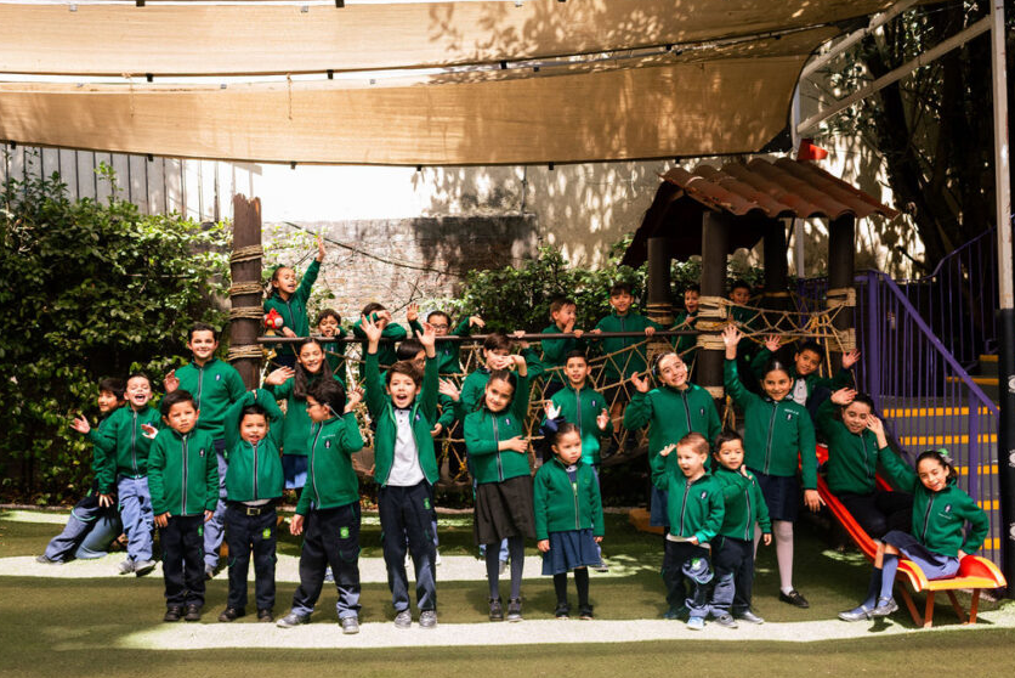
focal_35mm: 36
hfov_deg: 53.1
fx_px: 1015
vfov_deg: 36.9
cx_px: 505
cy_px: 340
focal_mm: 35
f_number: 4.5
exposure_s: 1/320
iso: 500
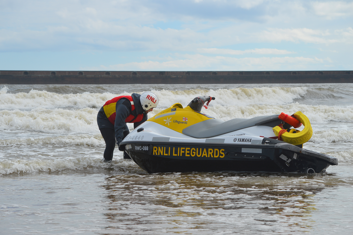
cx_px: 176
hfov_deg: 18.9
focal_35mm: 108
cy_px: 118
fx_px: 1058
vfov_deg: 12.7
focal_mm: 72
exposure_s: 1/500
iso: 100
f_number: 8
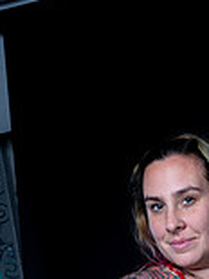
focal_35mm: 98
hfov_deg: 14.8
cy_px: 401
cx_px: 222
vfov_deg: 18.1
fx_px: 790
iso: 100
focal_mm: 35
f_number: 10
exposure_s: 1/160
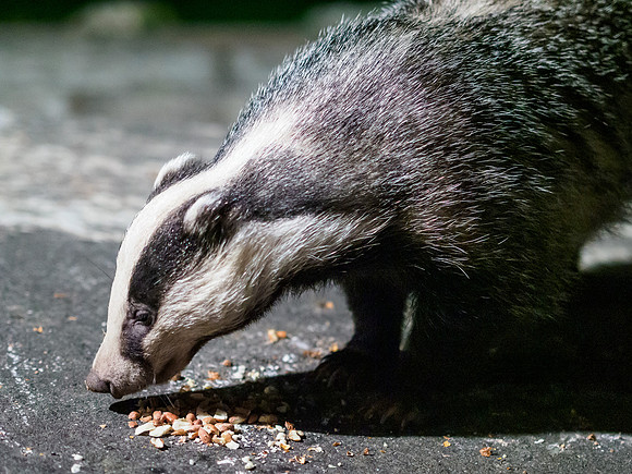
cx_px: 316
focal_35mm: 99
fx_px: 1812
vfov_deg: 14.9
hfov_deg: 19.8
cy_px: 261
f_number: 1.8
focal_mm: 45
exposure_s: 1/100
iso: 5000
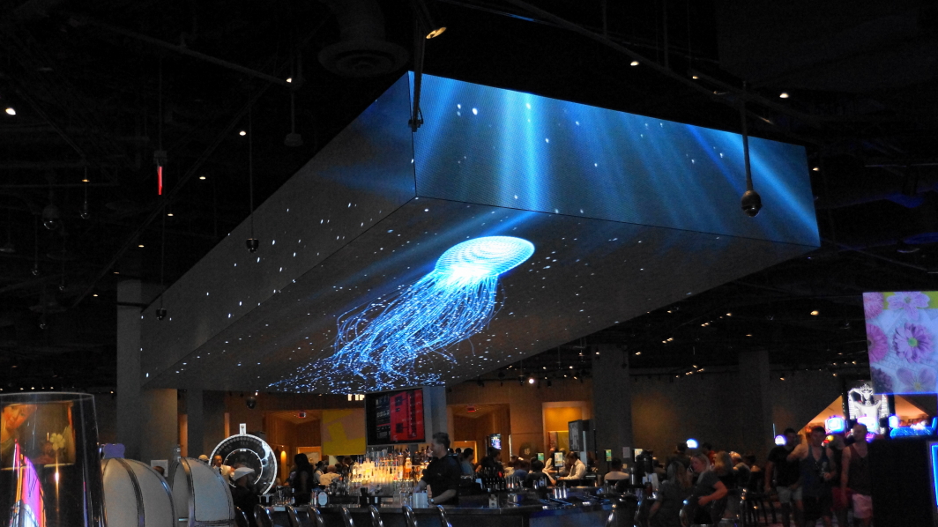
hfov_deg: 47.4
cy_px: 304
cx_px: 461
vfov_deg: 27.7
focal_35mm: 43
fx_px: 1069
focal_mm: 26
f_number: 4
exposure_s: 1/40
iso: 1600
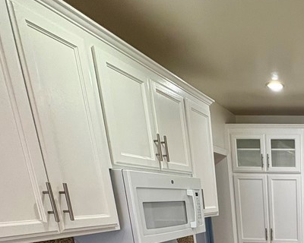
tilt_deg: -15.7
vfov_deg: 34.8
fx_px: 315
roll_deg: -0.9
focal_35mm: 35
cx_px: 339
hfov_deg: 40.8
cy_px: 282
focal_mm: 2.22
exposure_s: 1/120
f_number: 2.2
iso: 160
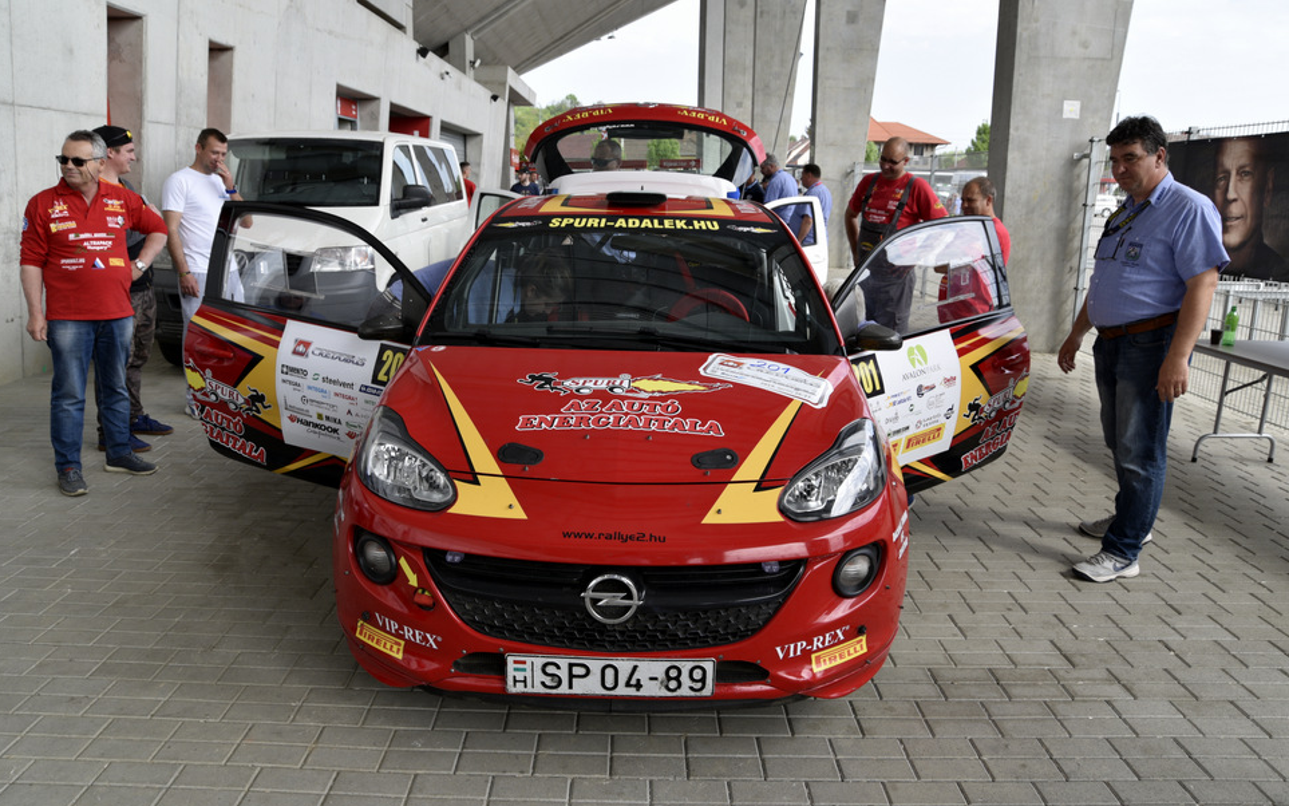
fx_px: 913
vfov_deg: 47.6
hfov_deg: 70.4
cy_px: 393
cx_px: 647
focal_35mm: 26
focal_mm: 24
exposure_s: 1/125
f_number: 7.1
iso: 100
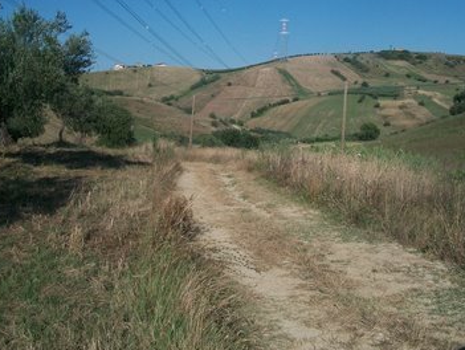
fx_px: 551
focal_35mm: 41
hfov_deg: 45.5
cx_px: 278
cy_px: 129
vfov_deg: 35.0
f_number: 5.5
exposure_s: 1/800
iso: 80
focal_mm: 5.7
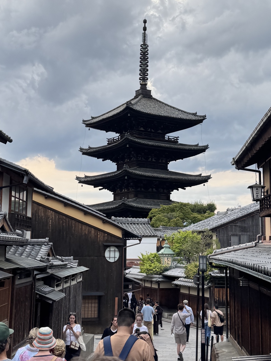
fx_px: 251
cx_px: 136
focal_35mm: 24
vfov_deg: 71.6
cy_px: 180
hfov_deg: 56.8
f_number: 1.78
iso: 80
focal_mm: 6.76
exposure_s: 1/715
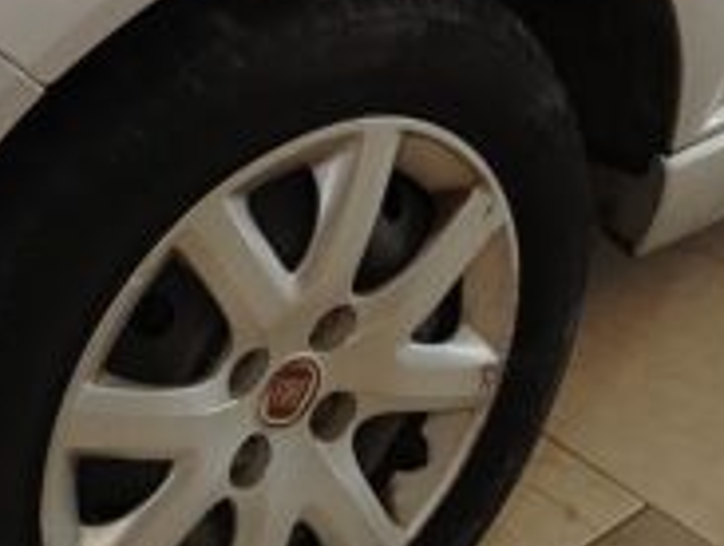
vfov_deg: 10.4
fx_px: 2808
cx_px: 396
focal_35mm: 134
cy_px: -439
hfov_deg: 14.7
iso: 1878
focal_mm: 5.25
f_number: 1.75
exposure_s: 1/100
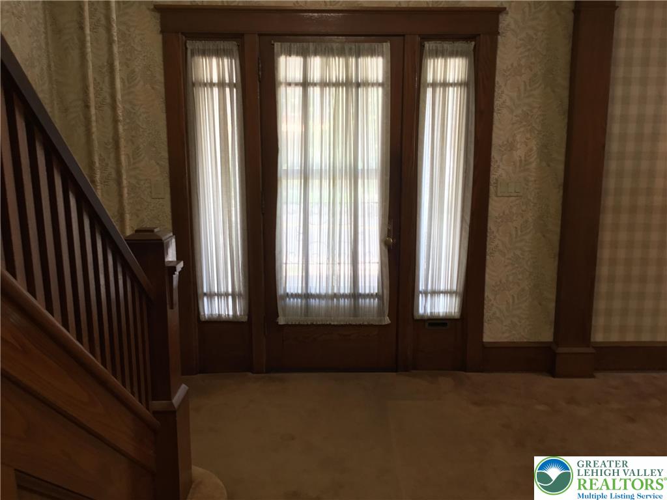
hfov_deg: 58.4
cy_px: 250
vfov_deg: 45.4
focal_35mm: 31
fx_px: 597
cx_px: 334
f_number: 2.4
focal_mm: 3.3
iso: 50
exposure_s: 1/30
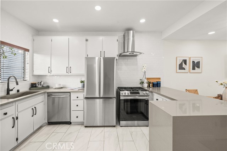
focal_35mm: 14
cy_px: 76
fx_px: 88
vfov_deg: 81.2
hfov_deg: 104.2
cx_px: 114
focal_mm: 14
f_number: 8
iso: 800
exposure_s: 1/30
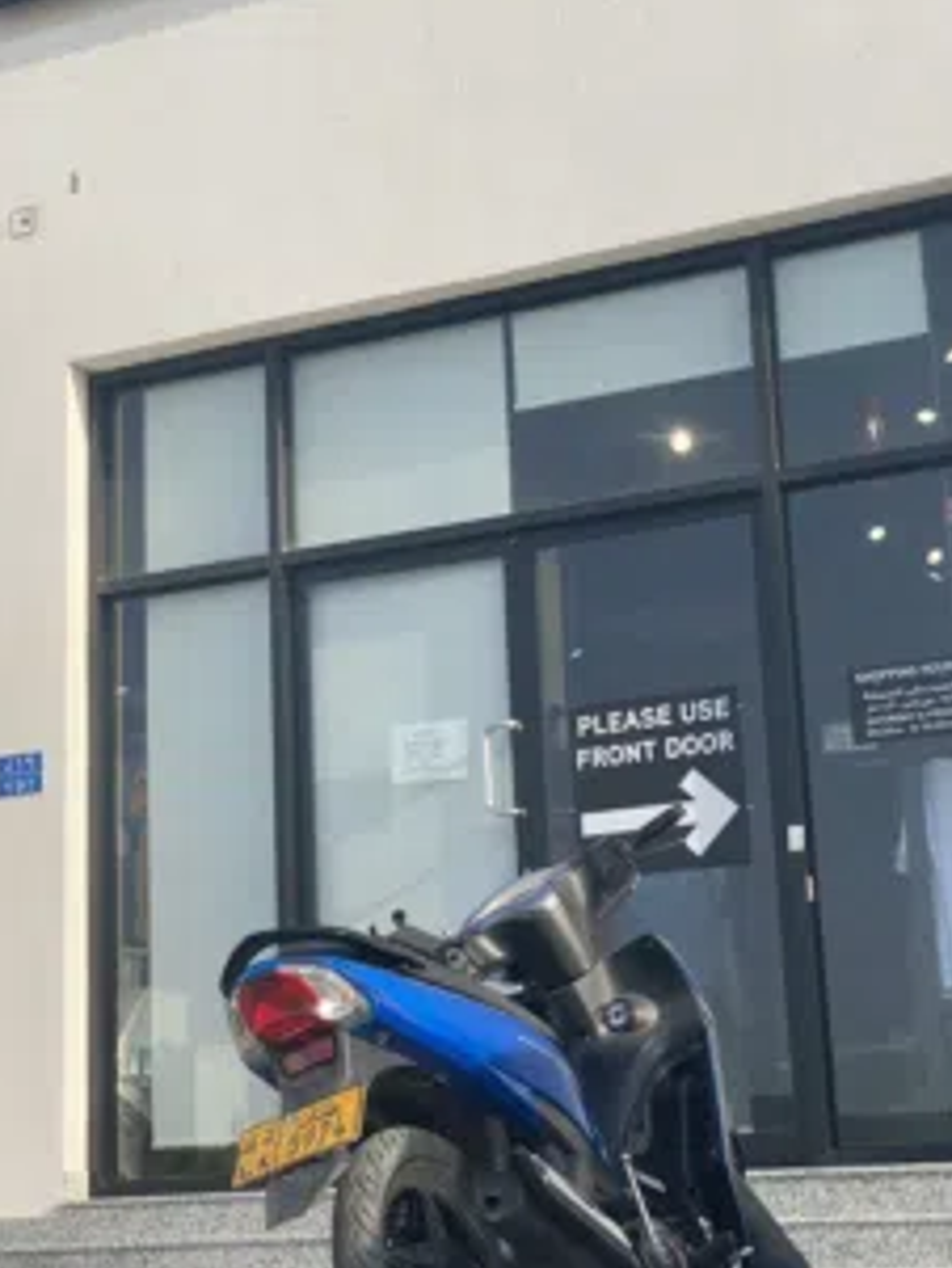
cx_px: 358
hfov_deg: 21.3
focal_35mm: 69
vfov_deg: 28.2
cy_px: 632
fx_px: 2528
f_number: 2
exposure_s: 1/1089
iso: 20
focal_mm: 6
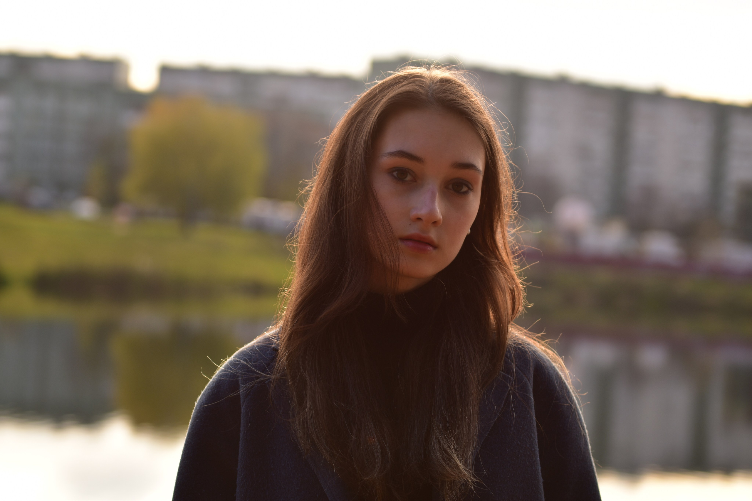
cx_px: 376
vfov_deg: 13.0
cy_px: 250
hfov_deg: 19.5
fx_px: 2193
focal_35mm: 105
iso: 100
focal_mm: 70
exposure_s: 1/320
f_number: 2.8
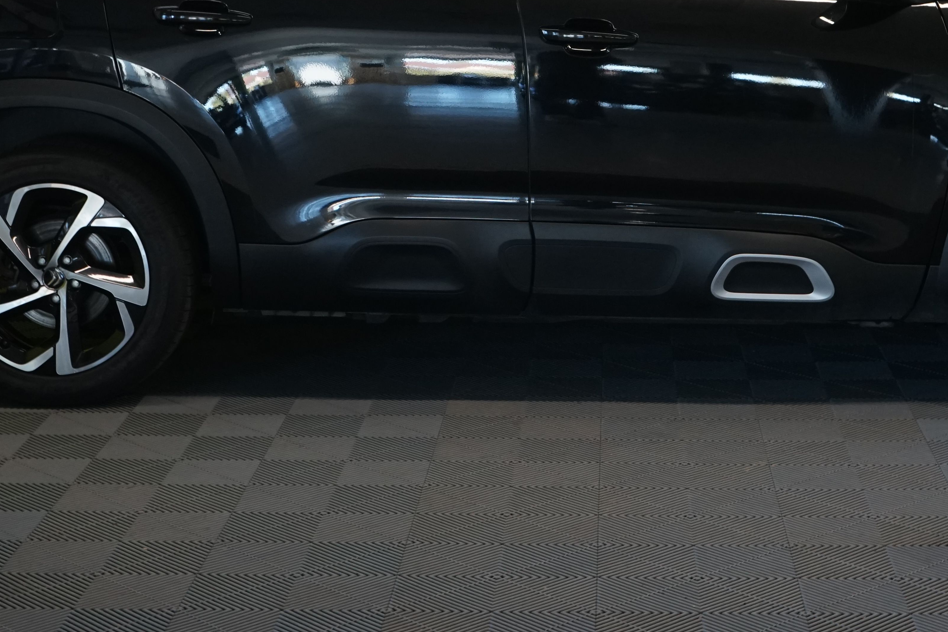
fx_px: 2080
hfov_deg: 25.6
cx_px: 586
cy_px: 62
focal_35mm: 79
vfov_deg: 17.0
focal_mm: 42
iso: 1600
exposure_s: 1/30
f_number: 7.1
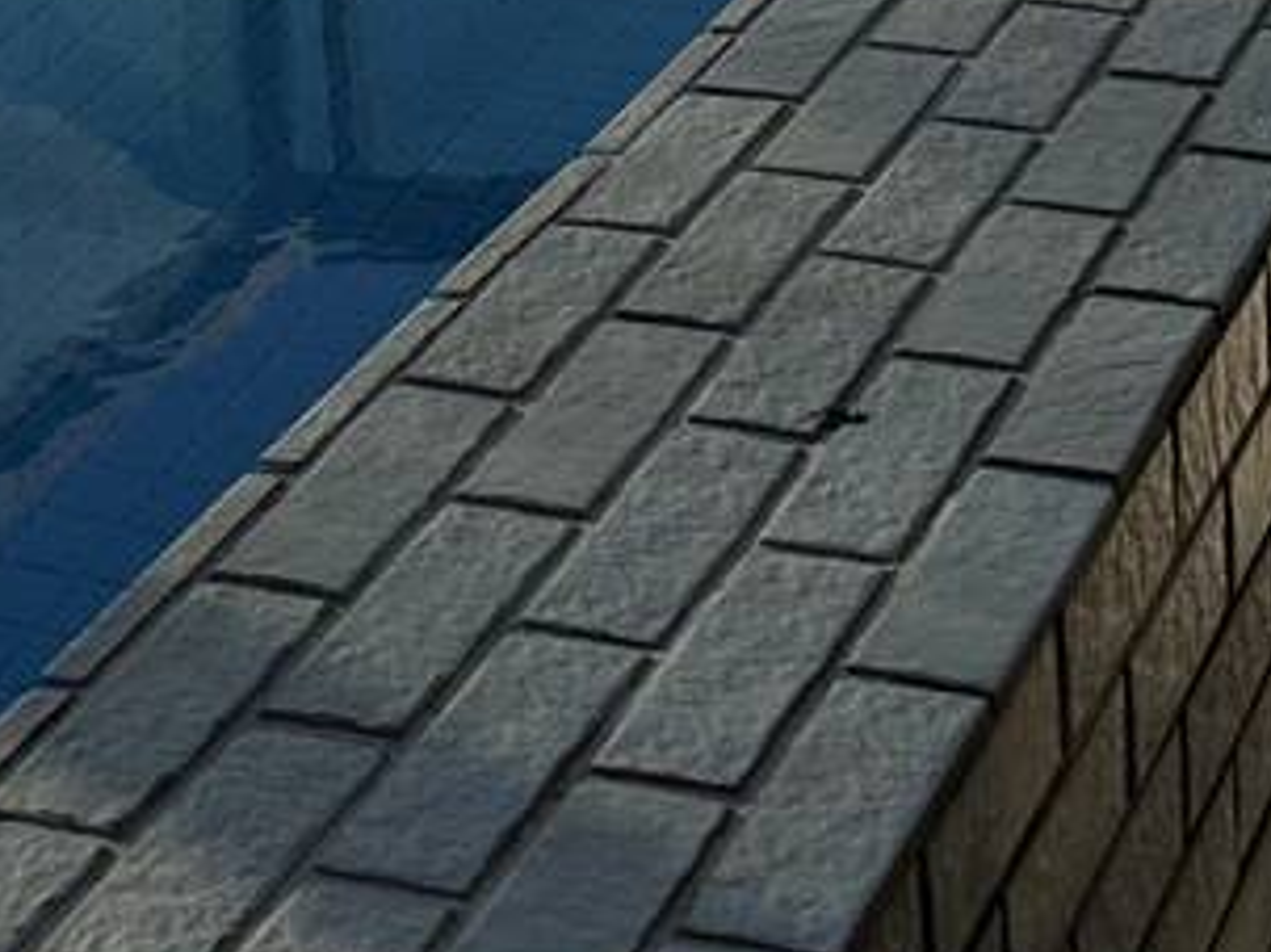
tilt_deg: -2.4
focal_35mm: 114
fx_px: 4184
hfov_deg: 17.2
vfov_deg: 11.4
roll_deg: +2.9
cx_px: 357
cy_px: -1086
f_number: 1.78
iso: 80
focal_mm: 6.86
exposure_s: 1/3861
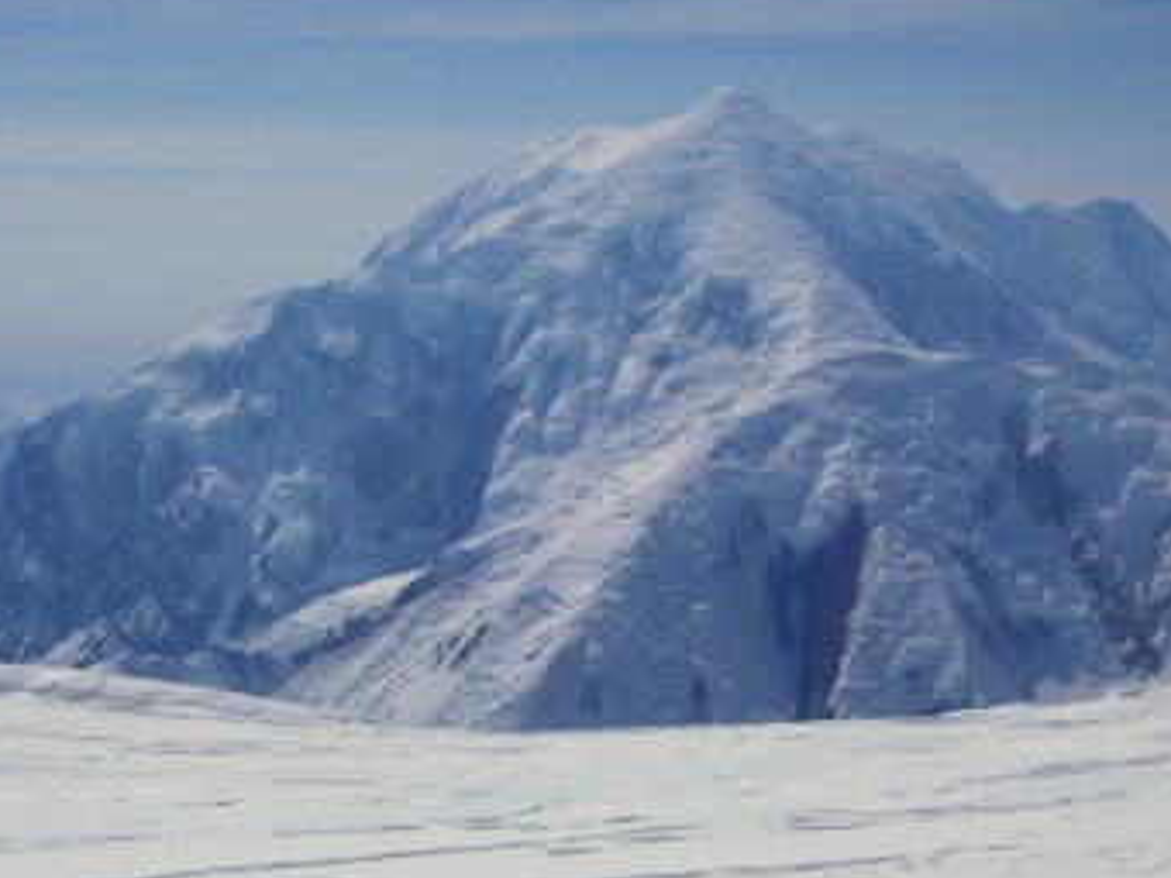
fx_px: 2909
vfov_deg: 17.2
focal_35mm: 86
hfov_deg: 22.7
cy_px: 465
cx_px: 658
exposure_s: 1/2000
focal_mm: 12.1
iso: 80
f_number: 8
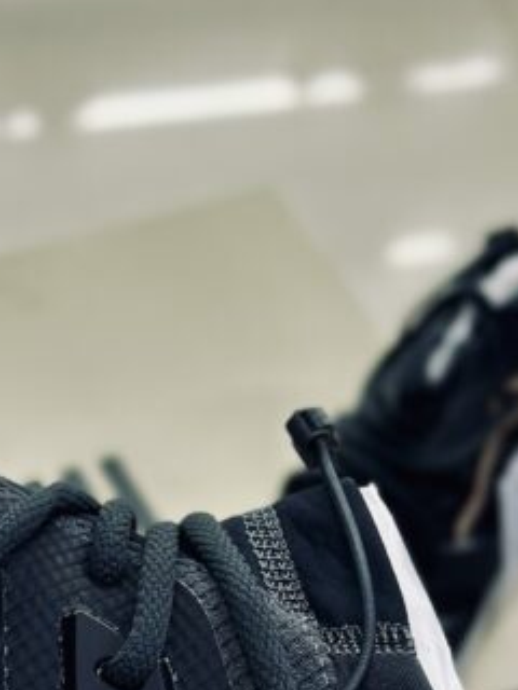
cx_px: -4
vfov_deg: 13.7
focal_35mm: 140
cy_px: 844
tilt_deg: -51.6
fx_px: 2793
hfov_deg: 10.5
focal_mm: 6.86
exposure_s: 1/100
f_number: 1.78
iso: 64
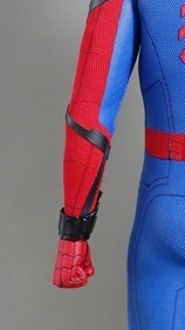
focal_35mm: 113
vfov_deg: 18.9
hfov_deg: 10.5
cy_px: 240
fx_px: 988
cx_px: 215
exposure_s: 1/40
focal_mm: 14.23
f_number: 2.8
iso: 640
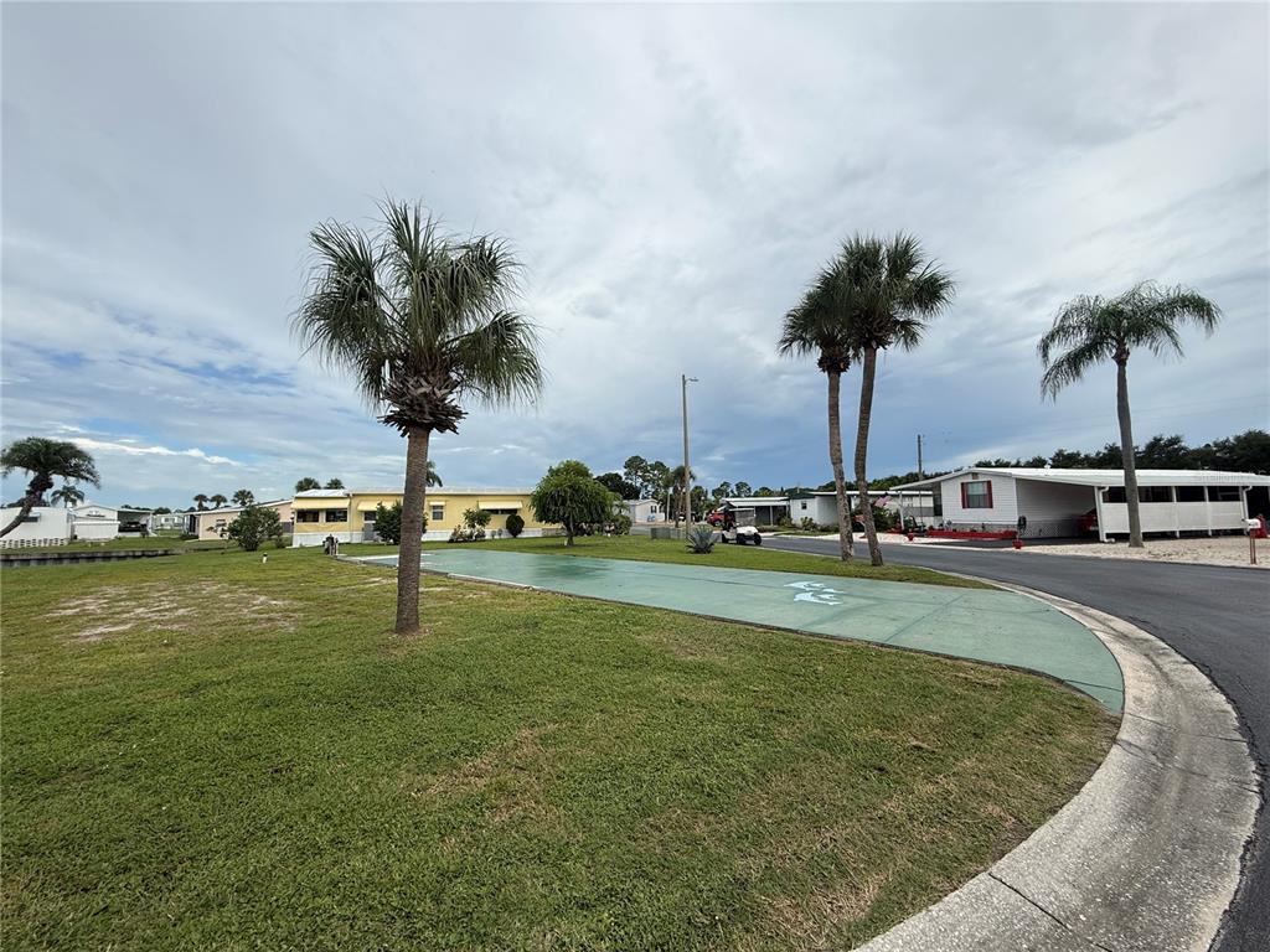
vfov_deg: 85.7
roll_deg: +0.7
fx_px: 514
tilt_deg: +5.3
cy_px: 476
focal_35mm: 14
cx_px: 635
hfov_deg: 102.1
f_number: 2.2
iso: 50
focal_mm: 2.22
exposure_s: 1/2092
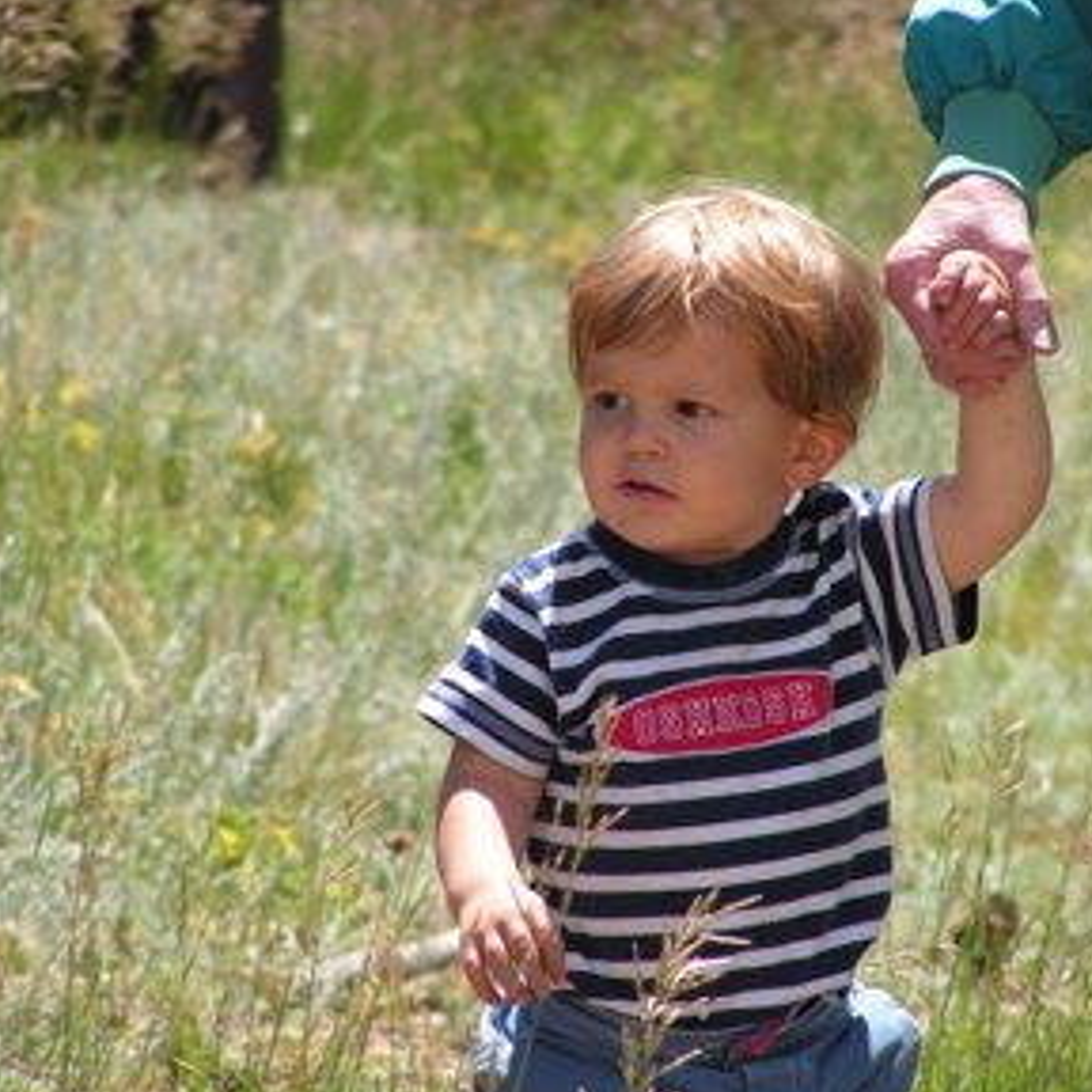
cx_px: 720
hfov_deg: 3.8
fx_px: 16632
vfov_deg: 3.8
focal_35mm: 466
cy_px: 554
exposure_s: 1/500
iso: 50
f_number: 3.7
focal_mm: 63
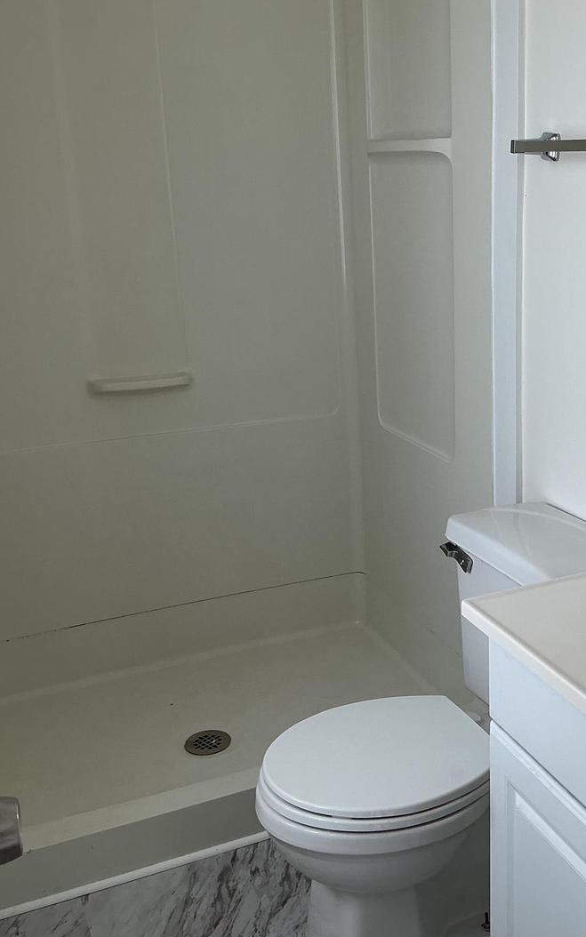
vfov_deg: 47.2
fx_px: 1073
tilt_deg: -16.4
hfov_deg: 29.8
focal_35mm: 42
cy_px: 472
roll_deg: +0.9
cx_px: 470
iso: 32
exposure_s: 1/120
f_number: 1.8
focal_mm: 3
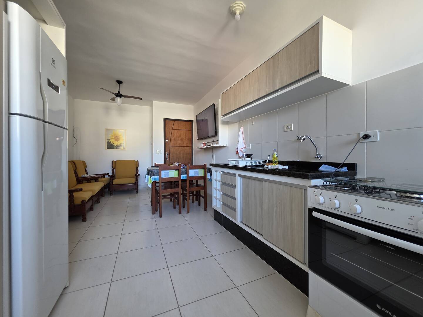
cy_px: 158
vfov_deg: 89.9
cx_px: 212
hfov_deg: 106.2
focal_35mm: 13
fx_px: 159
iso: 200
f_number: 1.9
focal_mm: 2.2
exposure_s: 1/120
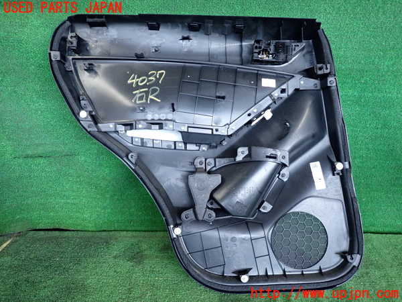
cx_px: 201
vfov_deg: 54.9
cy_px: 151
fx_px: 290
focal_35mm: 25
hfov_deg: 69.4
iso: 500
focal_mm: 4.5
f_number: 2
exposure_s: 1/125
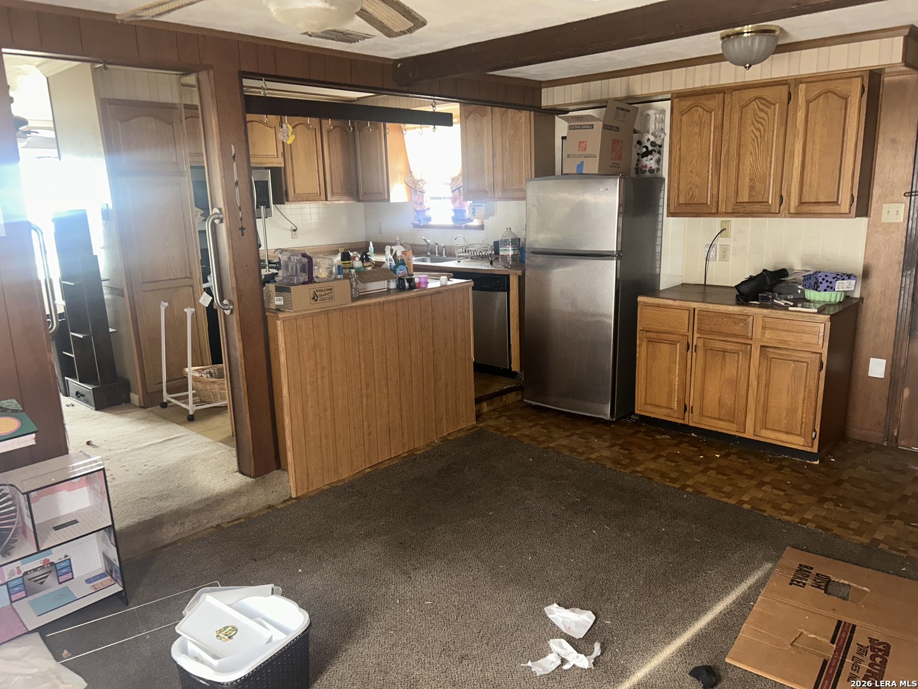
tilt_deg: -13.3
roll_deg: +1.9
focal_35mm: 26
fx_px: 690
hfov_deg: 67.3
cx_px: 459
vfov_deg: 53.1
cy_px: 344
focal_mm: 5.7
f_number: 1.5
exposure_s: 1/13
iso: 100
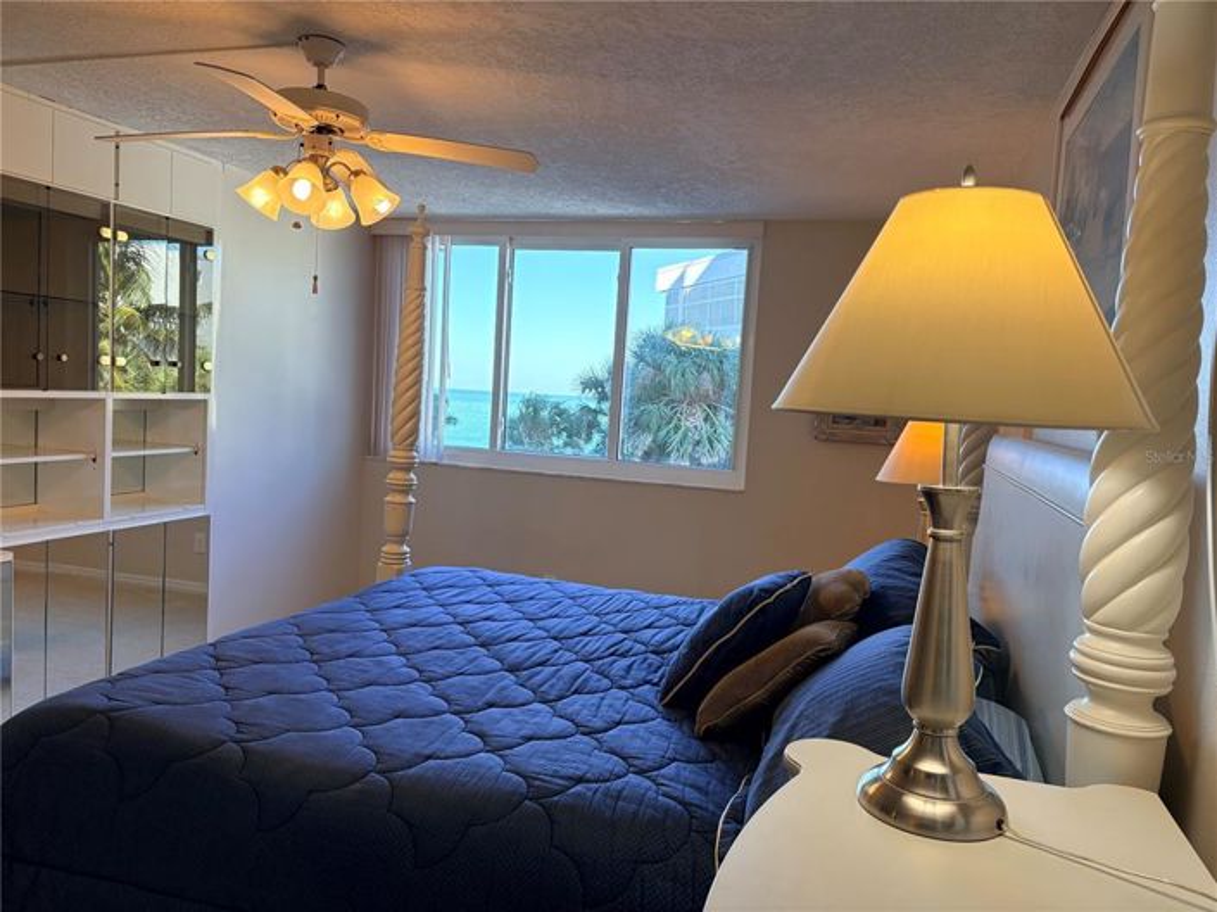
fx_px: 914
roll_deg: -3.5
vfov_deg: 53.0
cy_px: 456
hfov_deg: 67.3
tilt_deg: -4.6
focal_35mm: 26
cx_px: 608
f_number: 1.6
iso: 100
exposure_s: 1/228
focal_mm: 5.96
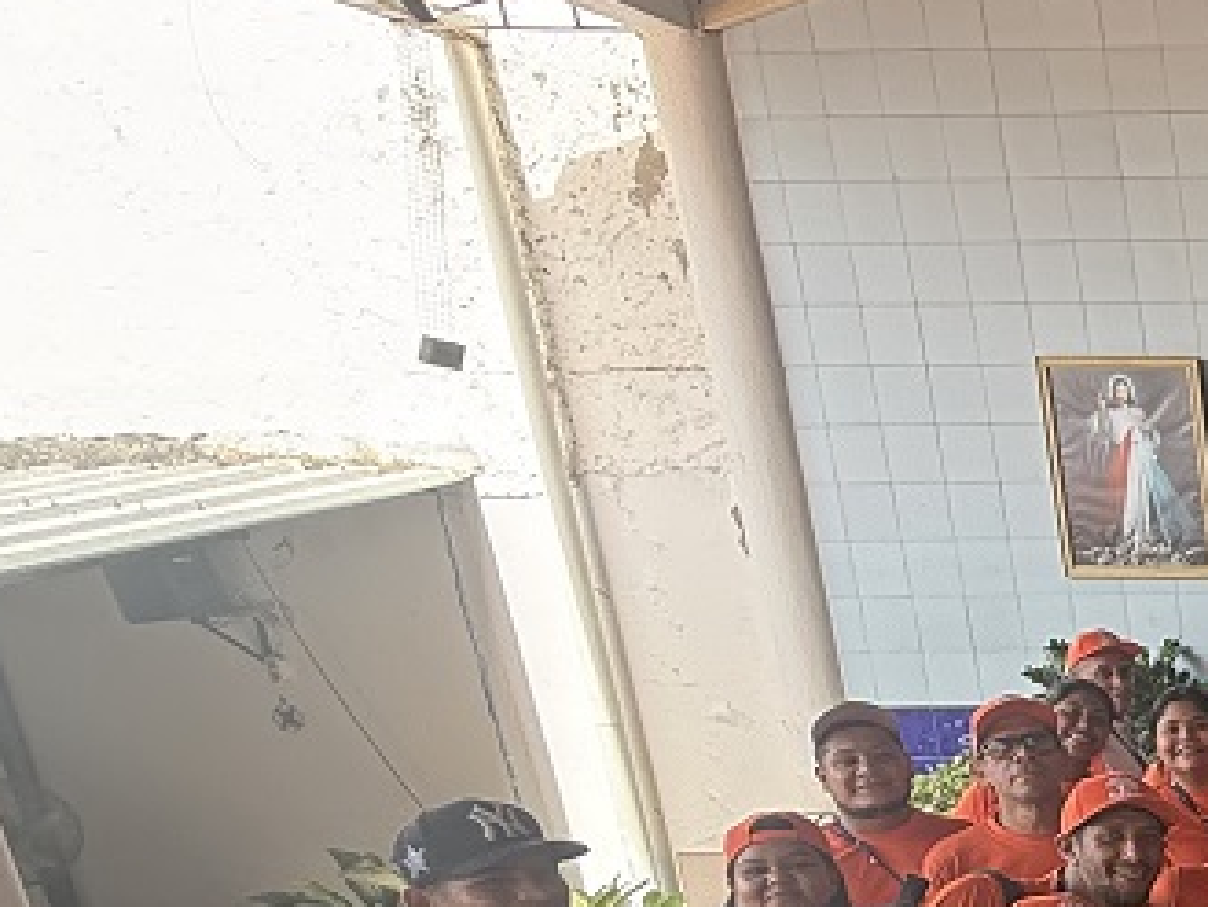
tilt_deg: -14.4
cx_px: 1891
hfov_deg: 26.6
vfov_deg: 29.2
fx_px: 1606
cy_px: 936
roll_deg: +0.7
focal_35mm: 46
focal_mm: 2.22
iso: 100
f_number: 2.2
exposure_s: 1/99
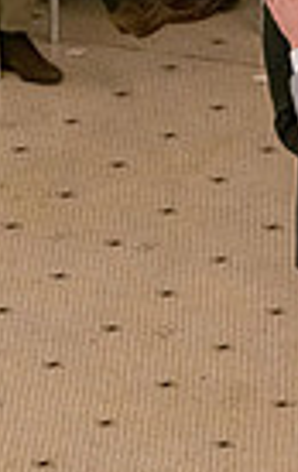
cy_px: 162
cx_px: -212
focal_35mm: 299
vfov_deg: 7.0
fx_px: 3861
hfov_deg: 4.4
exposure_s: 1/80
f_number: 2.8
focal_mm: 70
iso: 6400
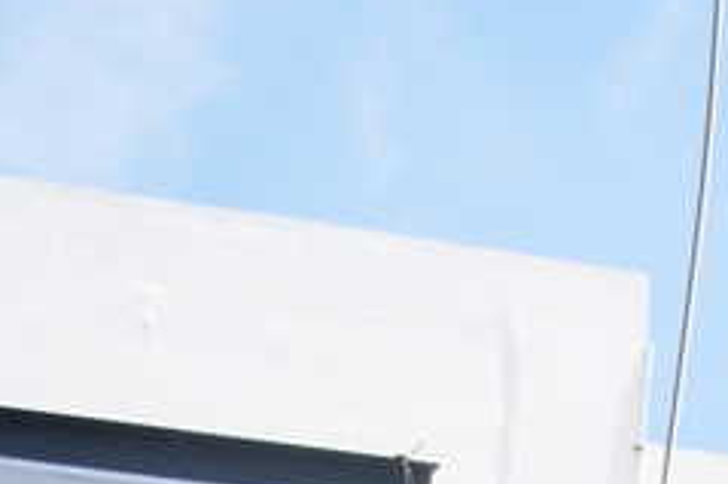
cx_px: 923
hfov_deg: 12.6
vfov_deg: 8.2
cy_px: 1011
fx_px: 3213
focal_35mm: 159
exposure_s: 1/745
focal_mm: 6.3
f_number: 2.9
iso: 50
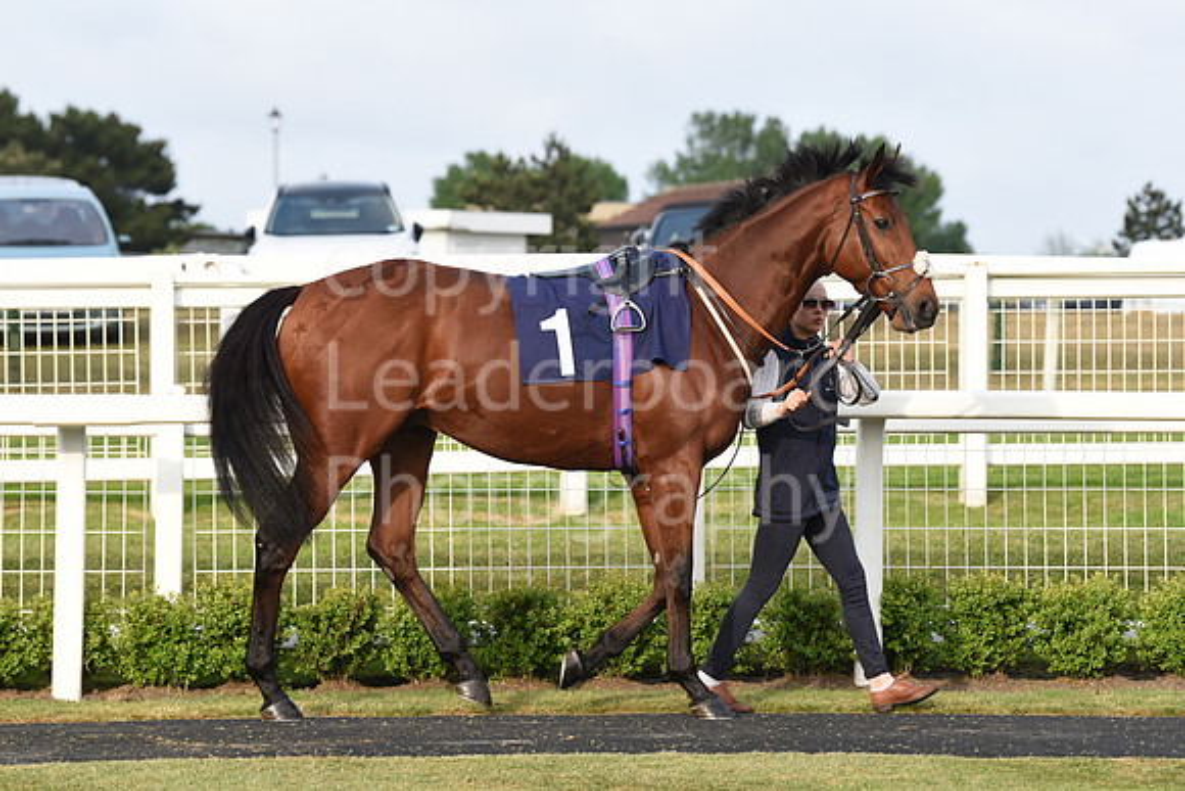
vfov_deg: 8.9
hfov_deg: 13.2
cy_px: 396
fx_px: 5103
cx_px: 592
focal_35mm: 155
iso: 800
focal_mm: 155
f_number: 5.6
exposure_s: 1/1250
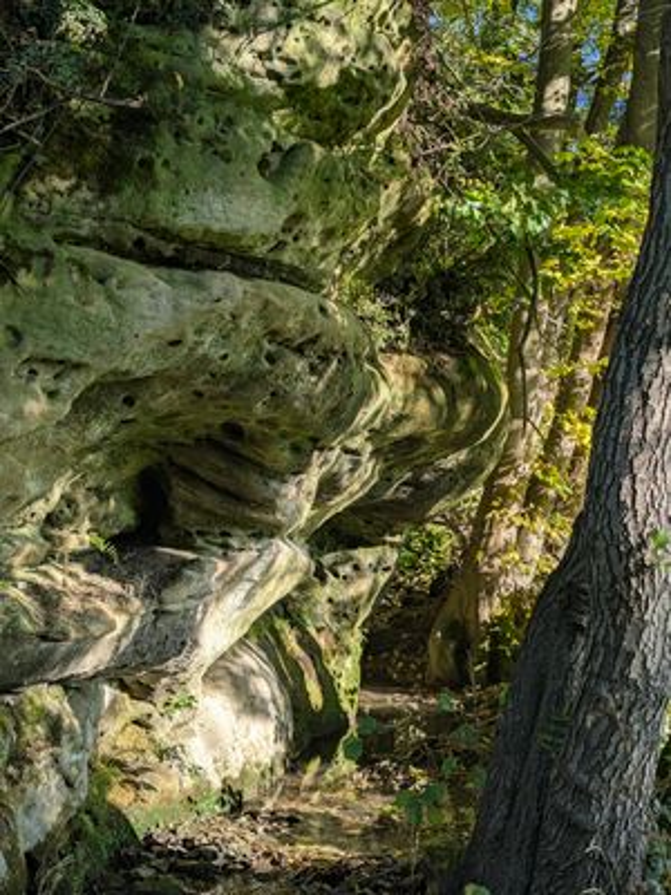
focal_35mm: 48
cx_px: 336
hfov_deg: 30.3
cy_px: 448
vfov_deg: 39.7
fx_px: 1241
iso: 46
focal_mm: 6.81
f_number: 1.85
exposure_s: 1/703
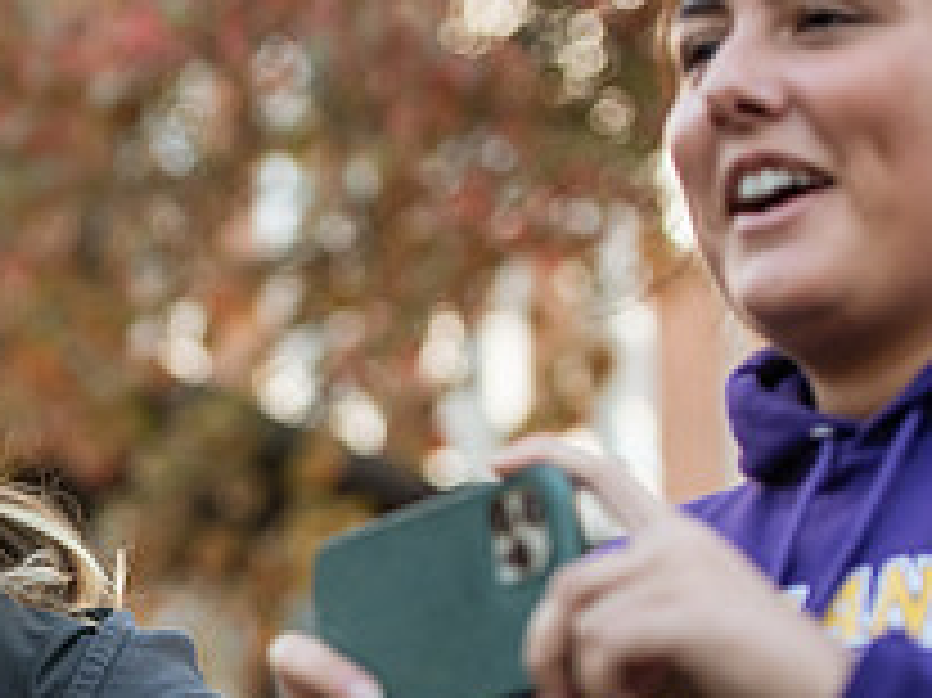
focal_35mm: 202
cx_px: -239
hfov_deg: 9.6
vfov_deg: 7.3
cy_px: 583
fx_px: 5435
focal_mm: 75
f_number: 3.2
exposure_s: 1/400
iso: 800
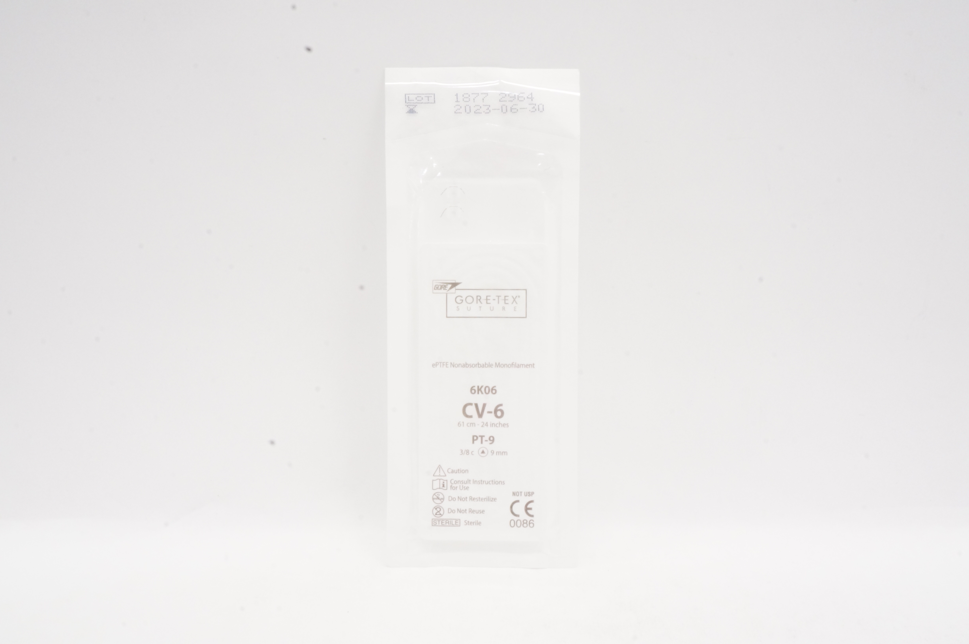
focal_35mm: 42
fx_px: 1129
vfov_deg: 31.8
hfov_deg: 46.4
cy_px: 322
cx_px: 484
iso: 1600
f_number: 25
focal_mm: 28
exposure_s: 1/13
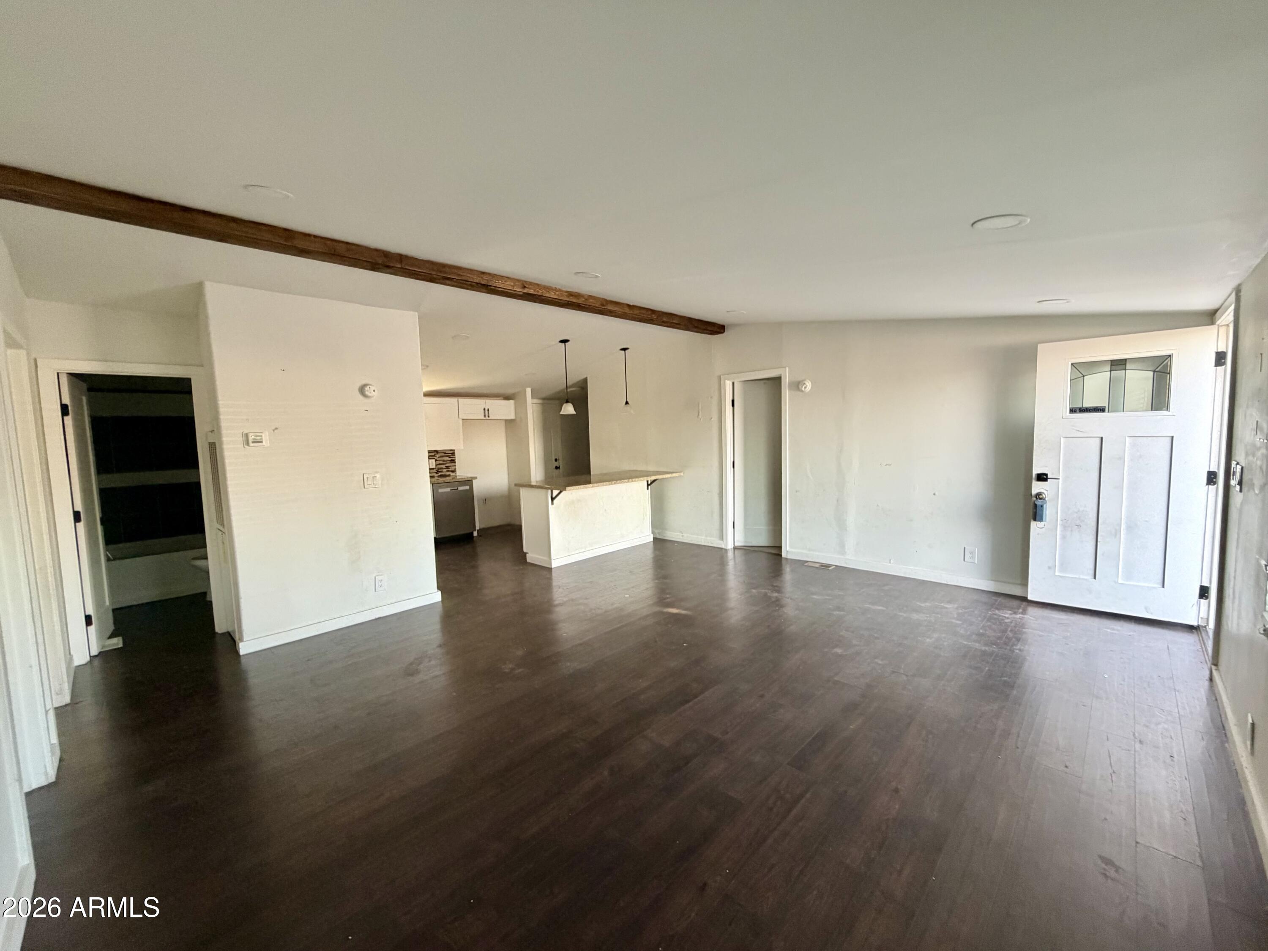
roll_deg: +3.0
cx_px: 634
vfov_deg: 85.7
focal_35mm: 14
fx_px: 513
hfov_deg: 102.1
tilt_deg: -5.1
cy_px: 476
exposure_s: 1/99
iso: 320
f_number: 2.2
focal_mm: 2.22
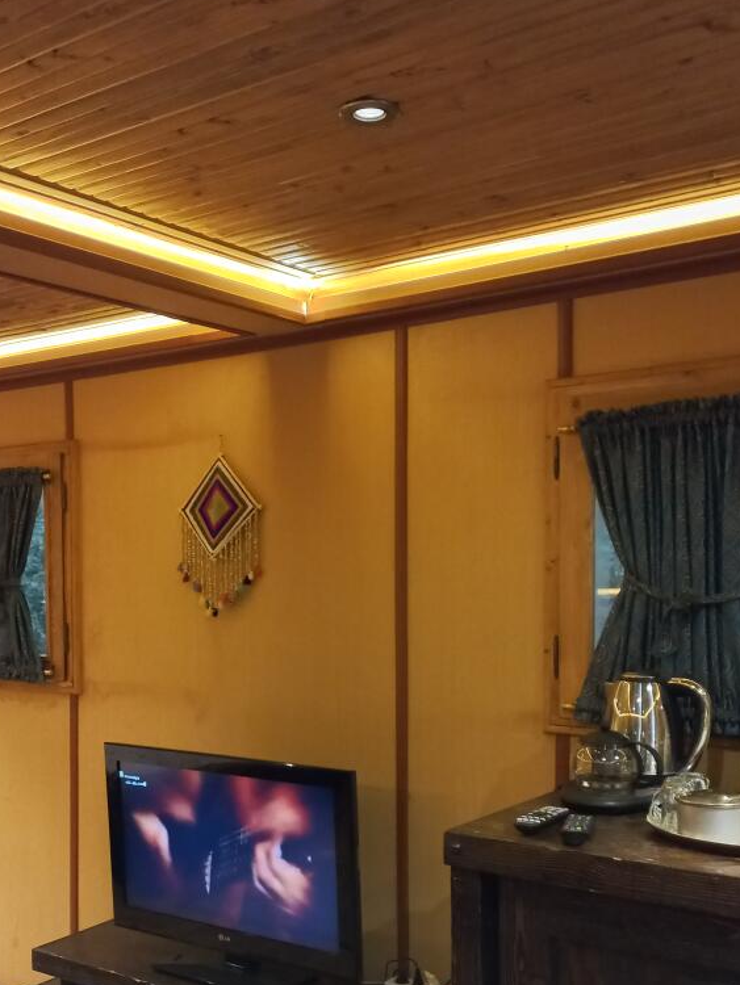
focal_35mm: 40
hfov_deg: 35.9
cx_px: 306
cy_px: 645
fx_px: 1139
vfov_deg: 46.2
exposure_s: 1/25
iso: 1000
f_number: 1.8
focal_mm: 4.6
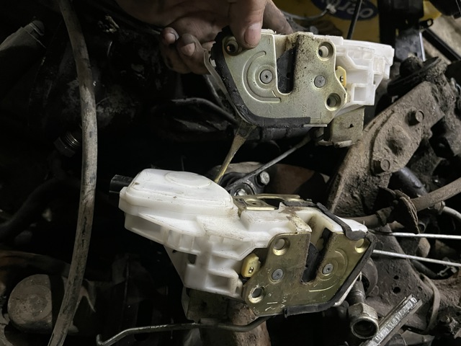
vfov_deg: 53.1
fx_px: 346
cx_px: 230
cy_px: 173
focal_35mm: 26
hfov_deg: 67.3
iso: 640
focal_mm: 5.1
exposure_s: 1/33
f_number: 1.6
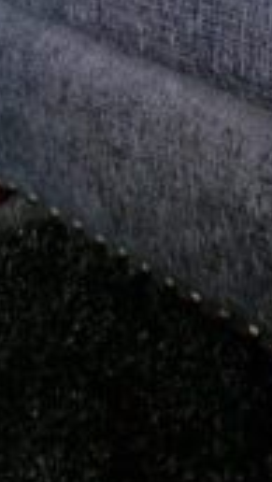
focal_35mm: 66
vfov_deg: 21.5
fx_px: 845
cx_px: 393
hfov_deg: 16.8
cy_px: -376
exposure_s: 1/50
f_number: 2.2
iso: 200
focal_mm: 2.2
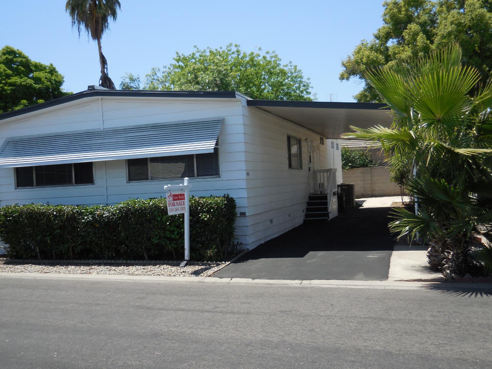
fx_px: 469
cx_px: 246
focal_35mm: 33
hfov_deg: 55.4
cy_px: 184
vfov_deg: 42.9
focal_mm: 5.9
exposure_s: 1/800
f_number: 3.7
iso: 125
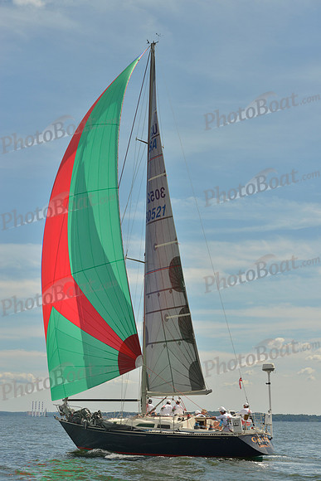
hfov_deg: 19.5
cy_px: 240
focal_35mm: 70
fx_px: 936
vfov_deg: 28.8
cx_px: 160
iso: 200
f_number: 9
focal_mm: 70
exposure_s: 1/1000
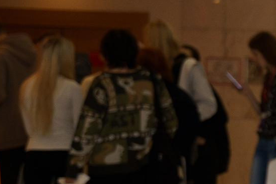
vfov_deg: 10.3
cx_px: 612
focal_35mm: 133
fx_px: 1020
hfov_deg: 12.7
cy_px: 162
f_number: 3.2
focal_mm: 28.6
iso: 800
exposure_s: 1/250
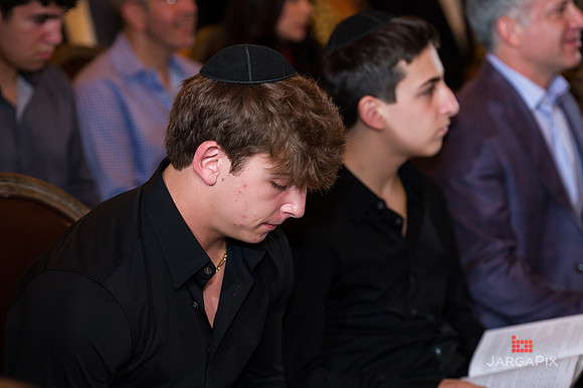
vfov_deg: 13.5
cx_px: 292
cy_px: 194
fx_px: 1634
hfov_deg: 20.2
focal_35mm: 101
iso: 1000
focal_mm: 100
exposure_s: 1/200
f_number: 4
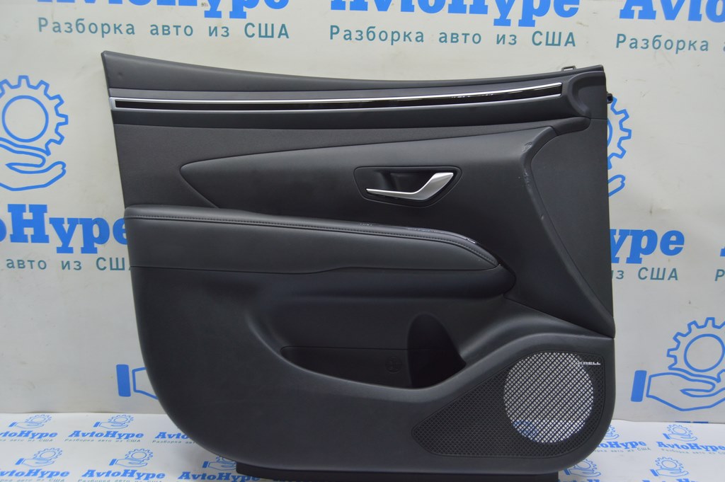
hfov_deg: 57.3
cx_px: 362
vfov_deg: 39.9
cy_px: 241
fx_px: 664
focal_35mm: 33
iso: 400
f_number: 5.6
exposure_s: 1/20
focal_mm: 22
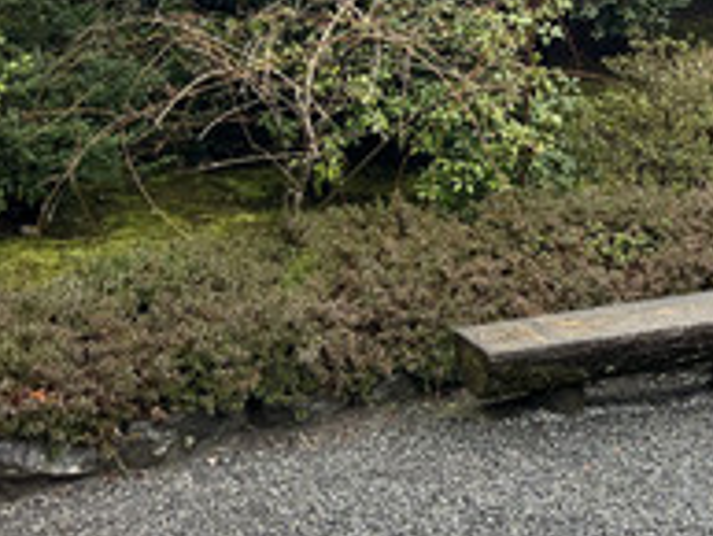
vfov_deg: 16.5
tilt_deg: -2.7
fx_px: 1772
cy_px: -100
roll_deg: +0.0
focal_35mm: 86
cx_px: 731
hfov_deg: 21.8
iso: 40
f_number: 1.6
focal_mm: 5.1
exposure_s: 1/121
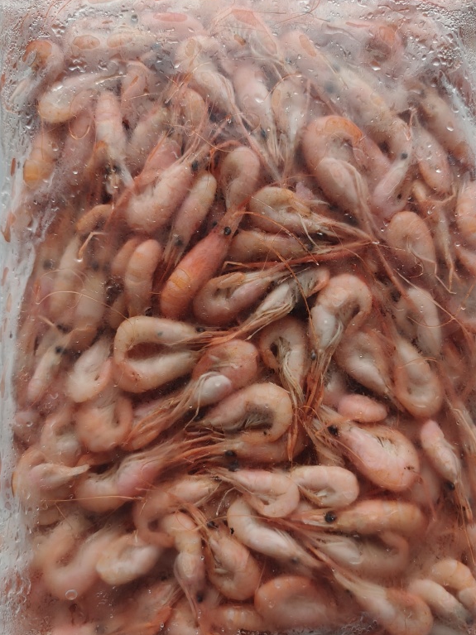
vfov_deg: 56.8
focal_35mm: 32
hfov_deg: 44.1
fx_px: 587
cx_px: 264
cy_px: 343
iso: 250
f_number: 1.6
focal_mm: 6.06
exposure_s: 1/112
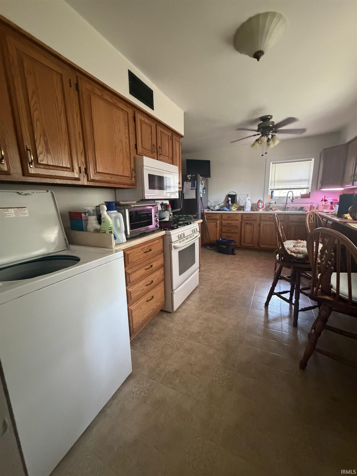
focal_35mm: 14
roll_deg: +1.7
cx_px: 178
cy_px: 238
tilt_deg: -10.8
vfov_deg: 102.1
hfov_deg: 85.7
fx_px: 193
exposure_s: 1/60
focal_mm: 2.22
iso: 1000
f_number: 2.2
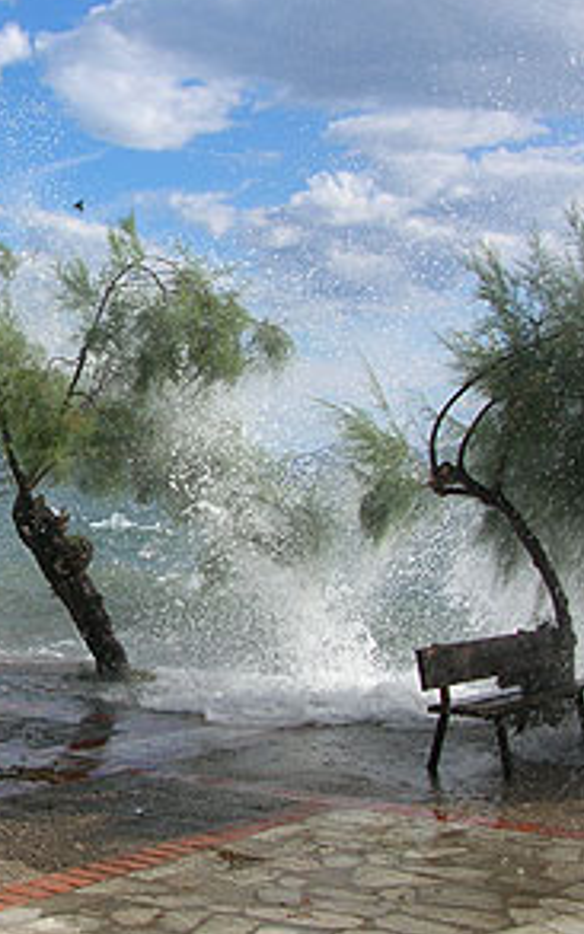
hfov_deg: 21.3
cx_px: -96
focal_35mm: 57
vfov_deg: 35.7
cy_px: 435
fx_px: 1452
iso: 50
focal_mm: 5.8
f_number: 5.6
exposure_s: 1/387
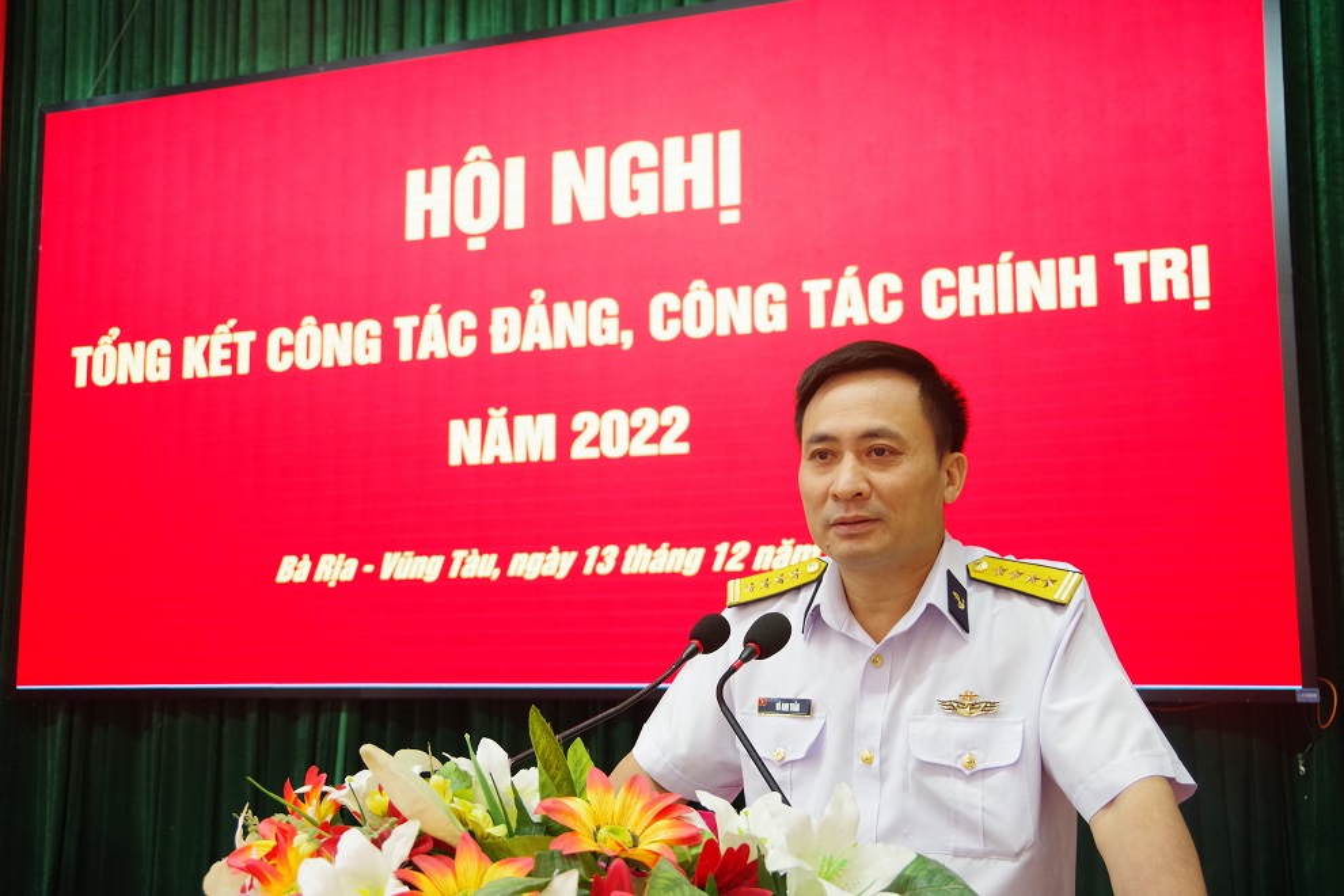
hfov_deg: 46.4
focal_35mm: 42
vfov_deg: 31.9
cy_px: 448
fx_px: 1568
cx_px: 672
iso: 1600
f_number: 5
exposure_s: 1/80
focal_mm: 28
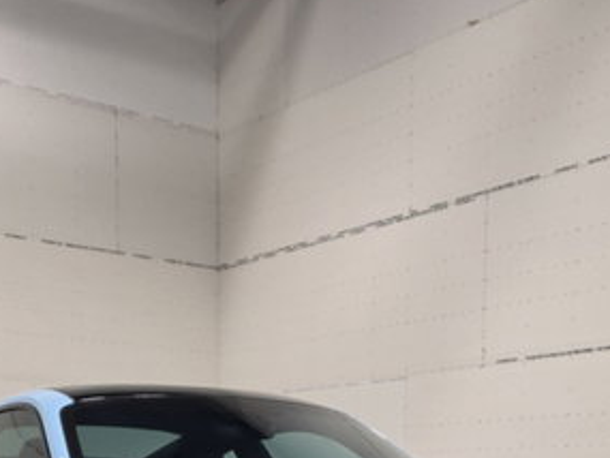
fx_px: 1093
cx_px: 327
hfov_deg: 31.2
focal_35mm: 62
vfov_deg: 21.5
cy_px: 584
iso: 100
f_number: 1.4
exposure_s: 1/180
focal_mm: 6.5
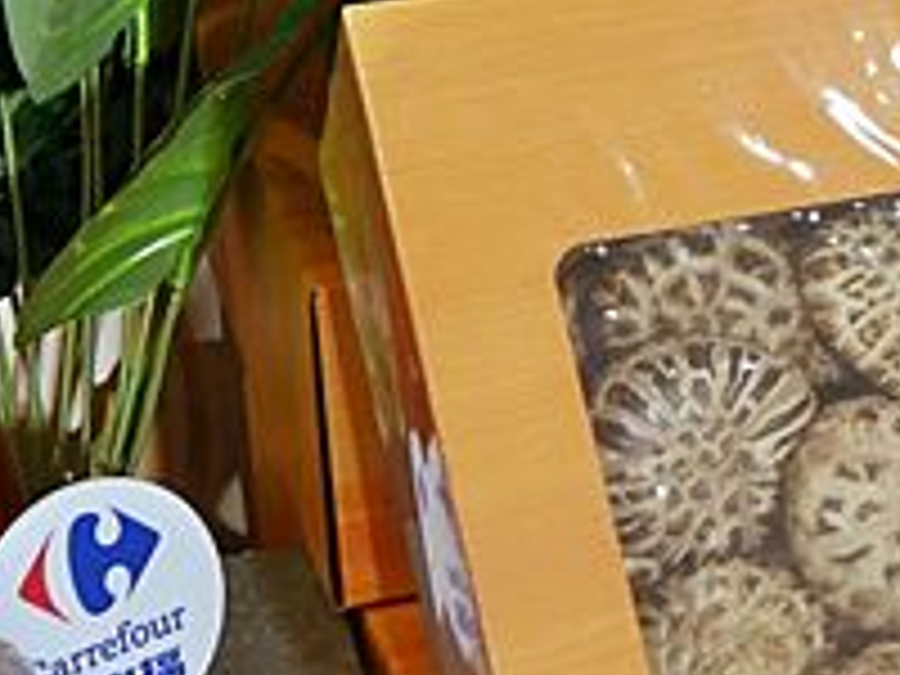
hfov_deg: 12.1
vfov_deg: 9.3
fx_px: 4160
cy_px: 173
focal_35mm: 160
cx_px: 1004
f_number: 4
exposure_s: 1/60
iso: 250
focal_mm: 16
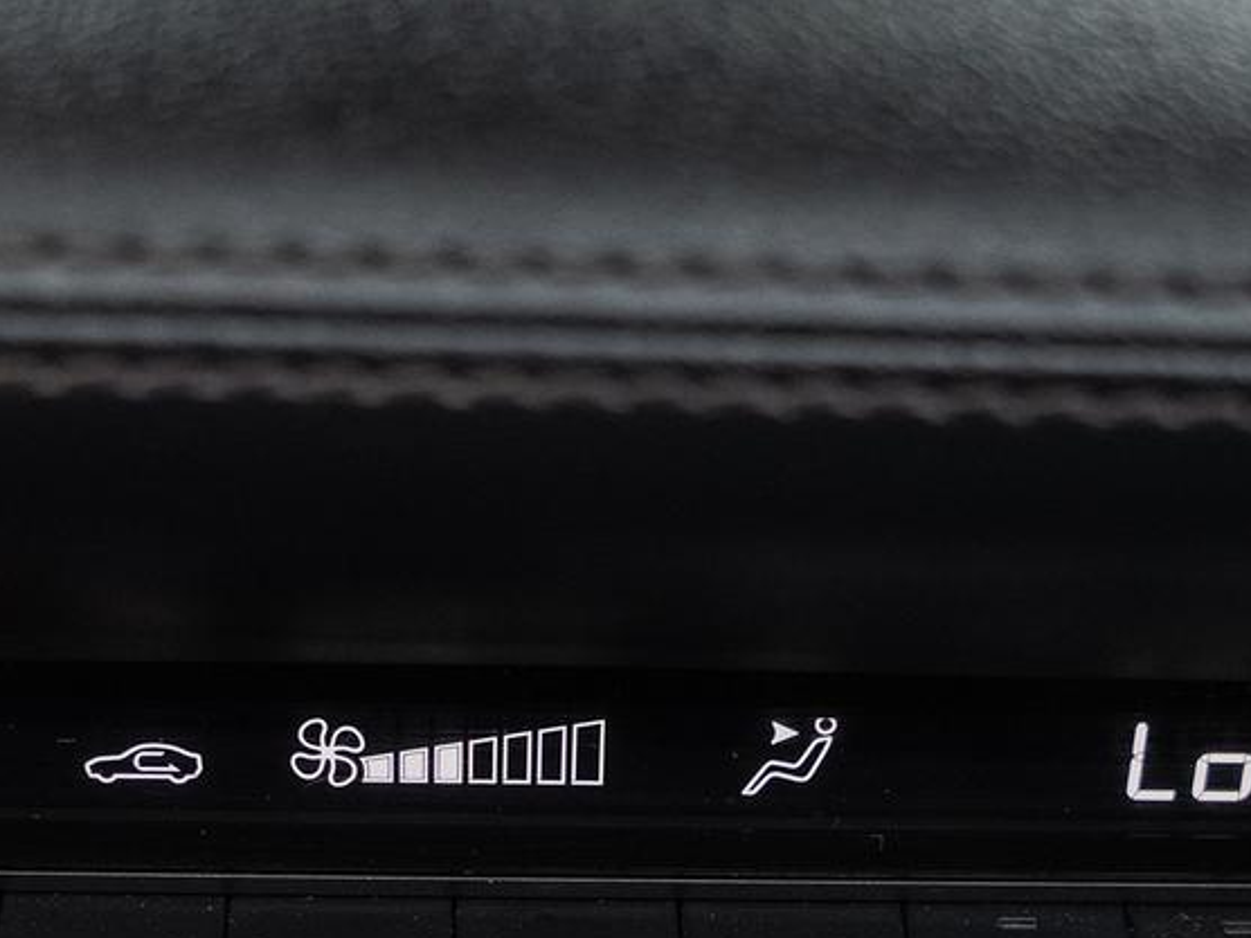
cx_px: 578
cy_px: 952
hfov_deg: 20.6
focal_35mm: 95
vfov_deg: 15.3
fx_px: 3433
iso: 1000
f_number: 3.5
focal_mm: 36.7
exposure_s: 1/40
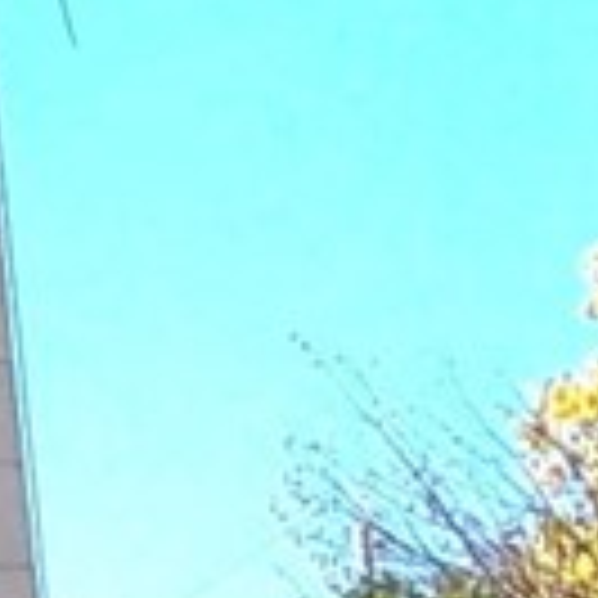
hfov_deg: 7.2
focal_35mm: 204
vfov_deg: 8.6
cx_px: -1461
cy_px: 162
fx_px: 3987
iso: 125
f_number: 3.3
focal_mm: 4.1
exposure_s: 1/800
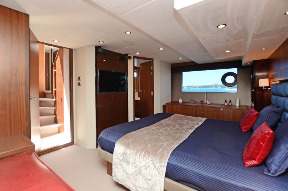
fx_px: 120
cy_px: 96
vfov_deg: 77.1
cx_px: 144
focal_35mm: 15
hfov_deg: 100.5
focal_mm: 10
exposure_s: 1/80
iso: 400
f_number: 5
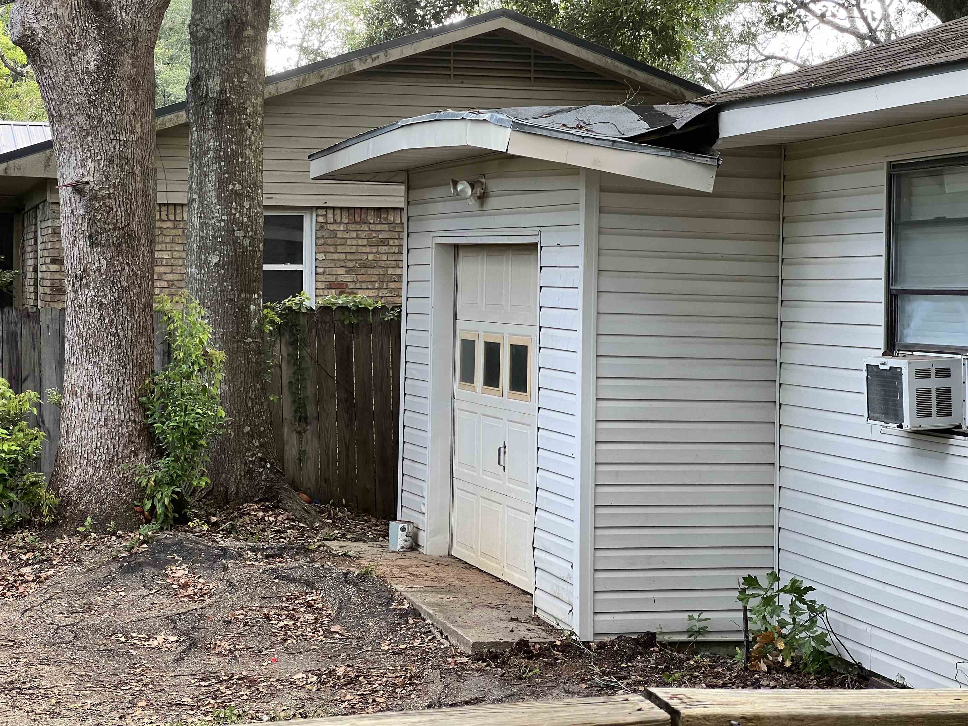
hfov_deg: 25.3
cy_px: 363
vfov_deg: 19.1
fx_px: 2153
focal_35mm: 77
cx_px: 484
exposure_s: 1/99
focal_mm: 9
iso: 80
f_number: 2.8
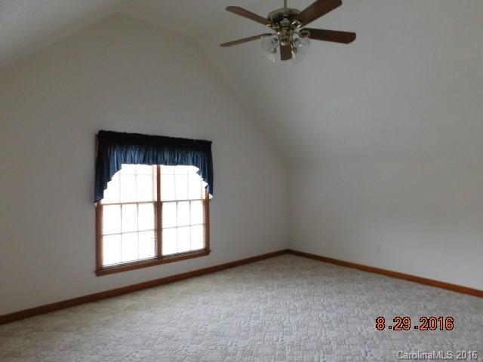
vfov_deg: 58.9
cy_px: 181
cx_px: 242
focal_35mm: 23
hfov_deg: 73.9
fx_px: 321
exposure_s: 1/2000
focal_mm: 4
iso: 320
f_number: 3
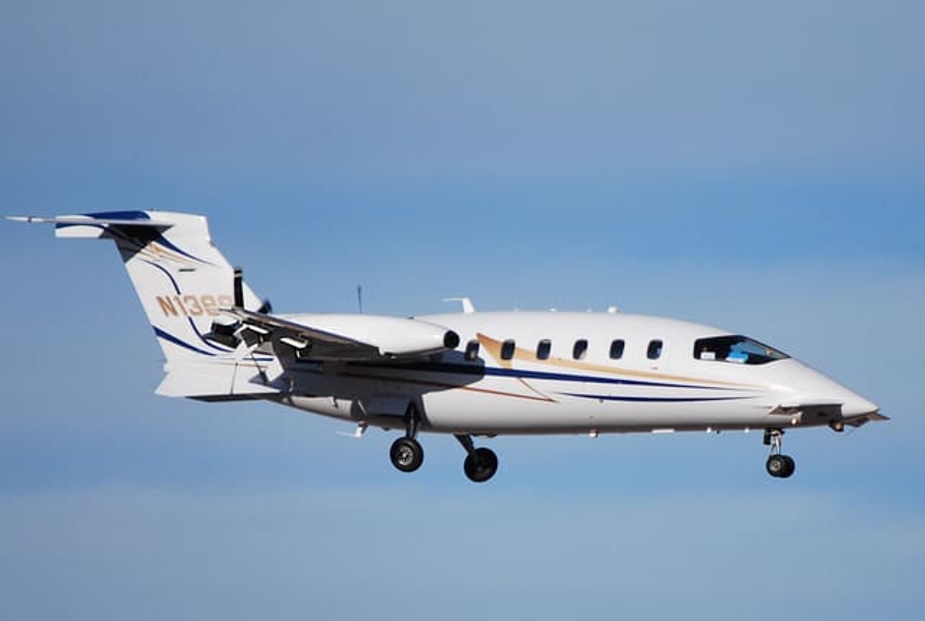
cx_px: 462
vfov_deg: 4.6
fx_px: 7726
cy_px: 310
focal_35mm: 300
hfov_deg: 6.9
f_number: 5.6
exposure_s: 1/2000
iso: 200
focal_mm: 200
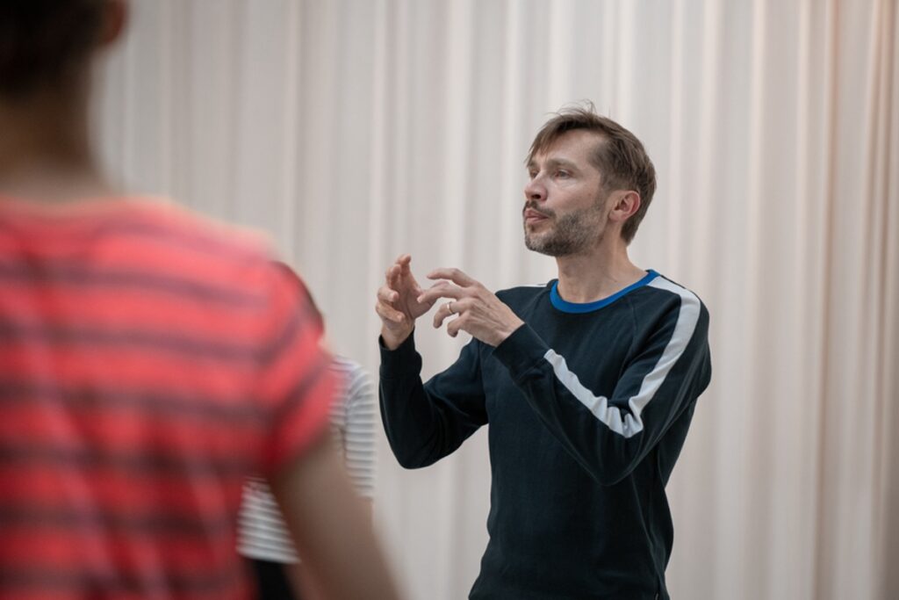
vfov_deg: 11.0
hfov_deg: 16.4
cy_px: 300
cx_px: 450
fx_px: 3122
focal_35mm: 125
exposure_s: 1/400
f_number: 2.8
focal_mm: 125
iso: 1000
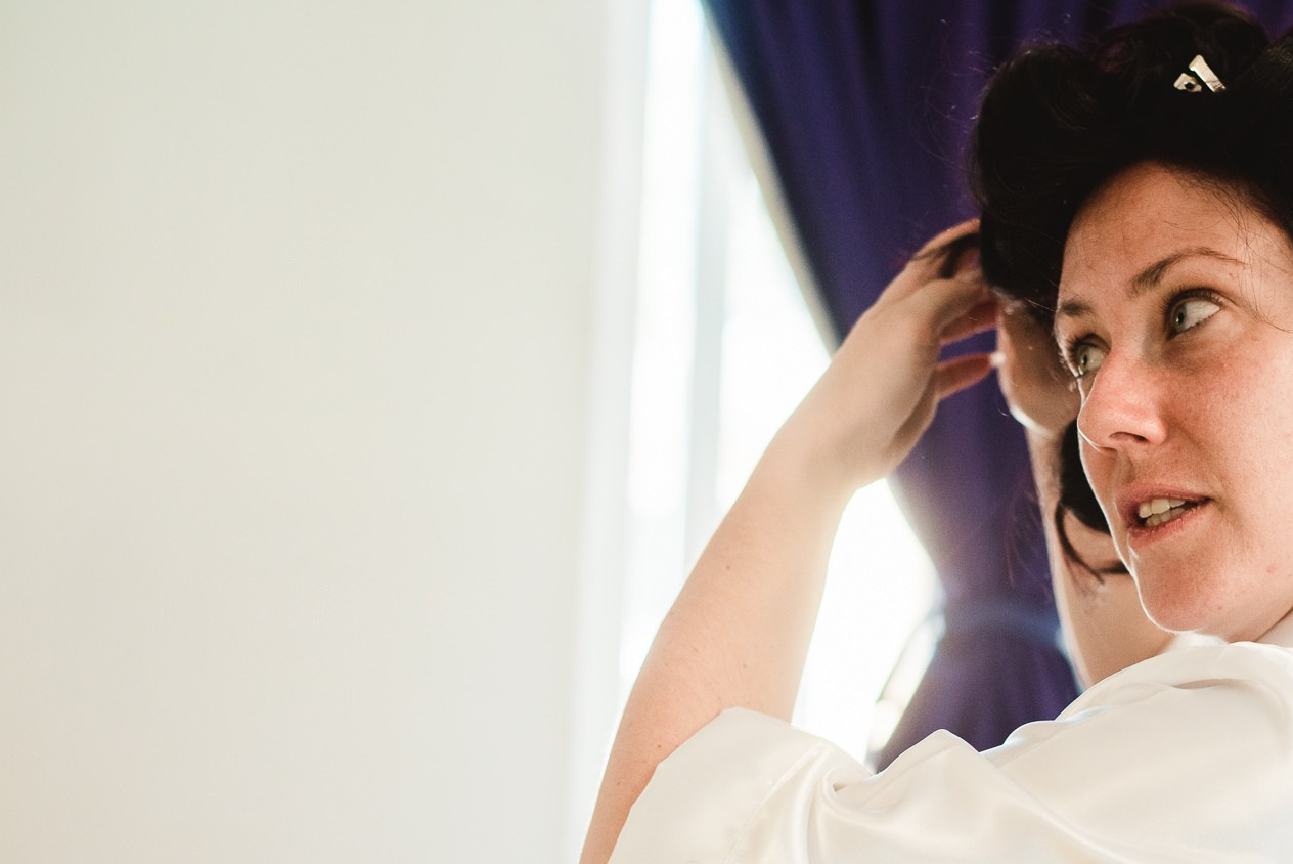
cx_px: 918
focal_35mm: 81
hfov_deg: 24.8
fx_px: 2910
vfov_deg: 16.8
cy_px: 620
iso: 400
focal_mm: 50
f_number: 2.2
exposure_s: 1/400
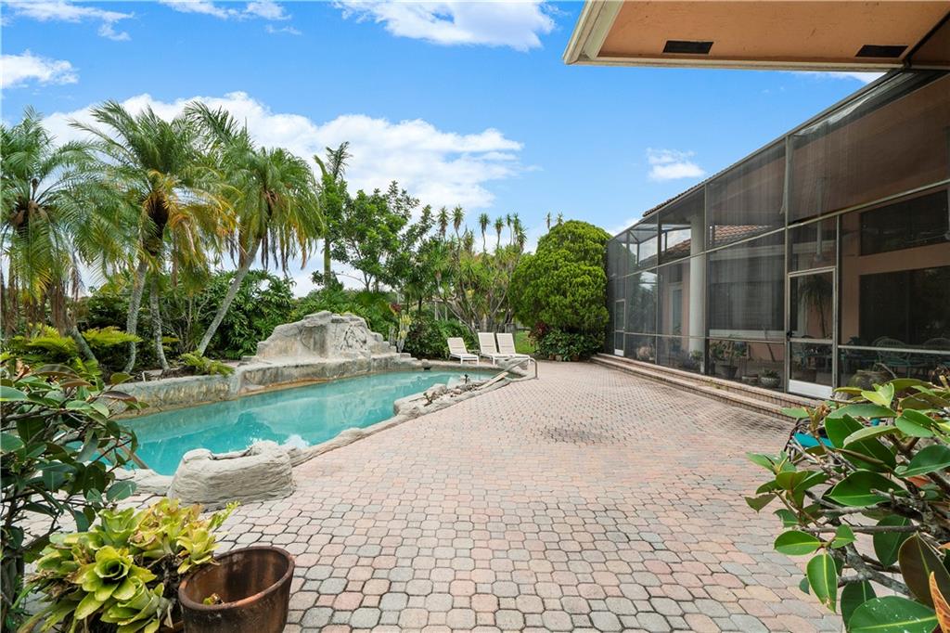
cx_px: 475
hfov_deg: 100.4
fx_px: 396
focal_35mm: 15
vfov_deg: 77.3
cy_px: 316
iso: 100
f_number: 11
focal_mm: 10
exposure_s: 1/160
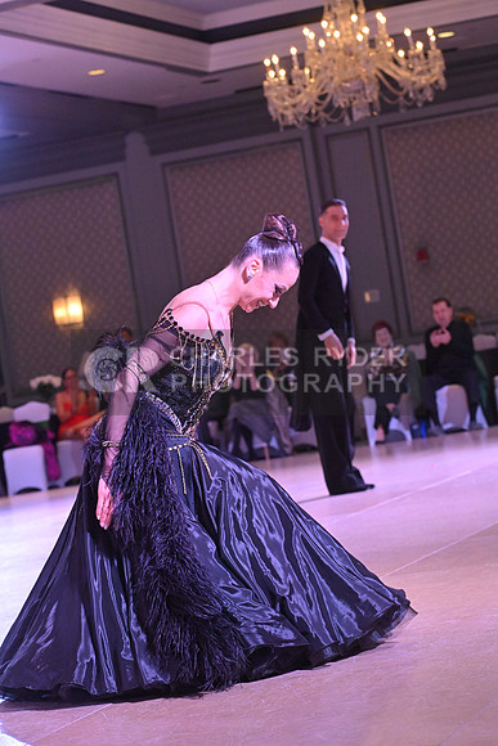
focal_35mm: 105
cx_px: 249
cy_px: 373
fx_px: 2177
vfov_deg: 19.5
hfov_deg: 13.0
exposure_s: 1/400
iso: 5000
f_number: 6.3
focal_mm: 105
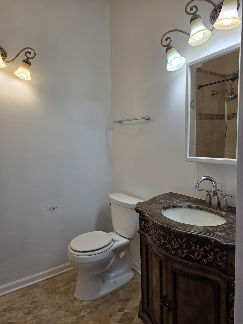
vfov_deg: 73.9
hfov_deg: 58.9
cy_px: 162
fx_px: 215
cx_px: 122
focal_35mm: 23
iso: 32
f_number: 1.7
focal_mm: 6.3
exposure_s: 1/120
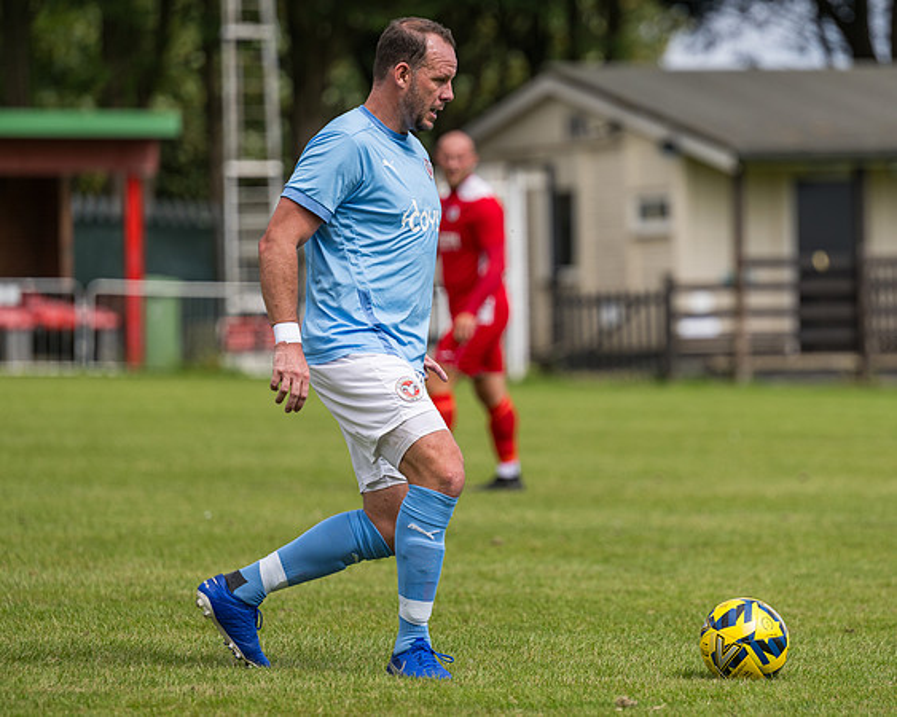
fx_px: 6775
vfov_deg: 6.1
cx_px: 522
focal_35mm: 255
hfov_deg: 7.6
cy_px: 325
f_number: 2.8
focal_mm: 165
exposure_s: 1/2500
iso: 125
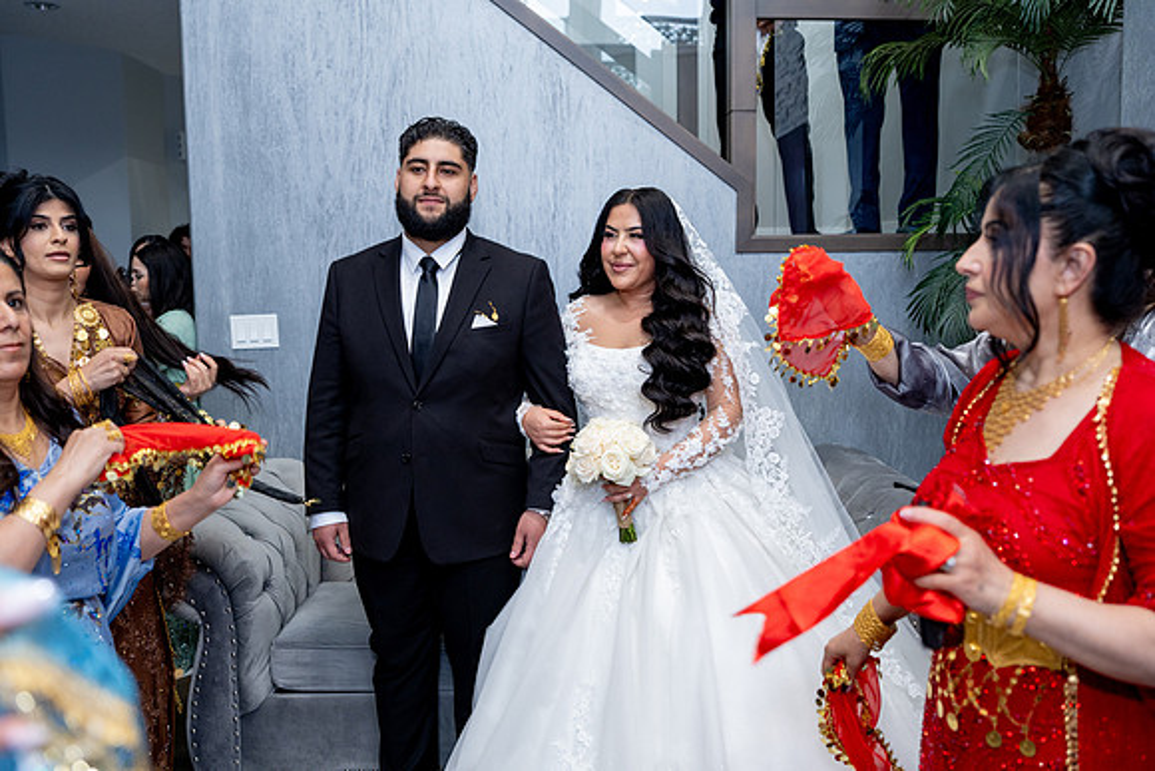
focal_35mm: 28
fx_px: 899
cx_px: 578
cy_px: 386
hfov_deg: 65.5
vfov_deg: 46.4
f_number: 2.8
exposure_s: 1/160
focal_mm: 28
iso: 1000
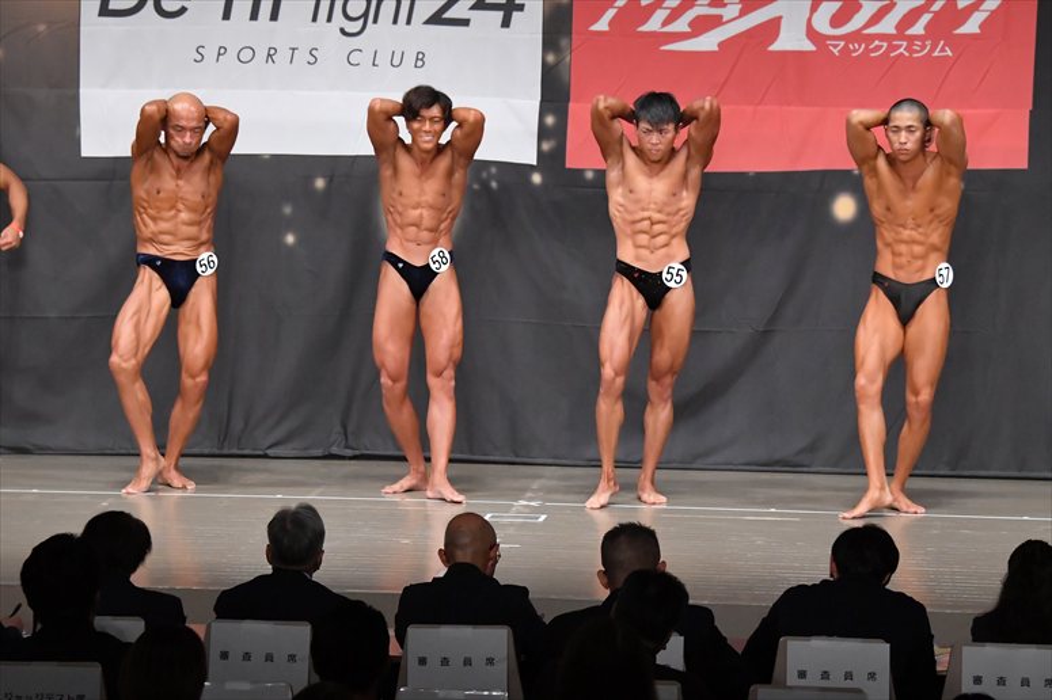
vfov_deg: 9.1
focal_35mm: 150
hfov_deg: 13.7
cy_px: 350
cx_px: 526
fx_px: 4381
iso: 6400
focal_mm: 100
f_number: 5.6
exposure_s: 1/400
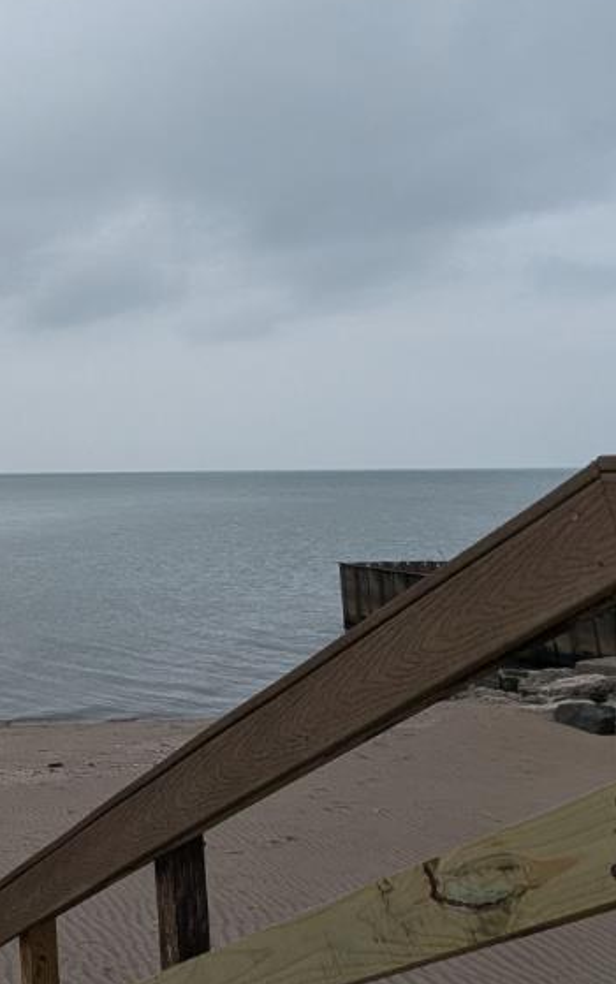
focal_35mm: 37
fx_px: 993
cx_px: -400
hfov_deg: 23.7
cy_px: 406
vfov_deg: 52.5
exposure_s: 1/582
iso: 47
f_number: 2.2
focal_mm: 1.95
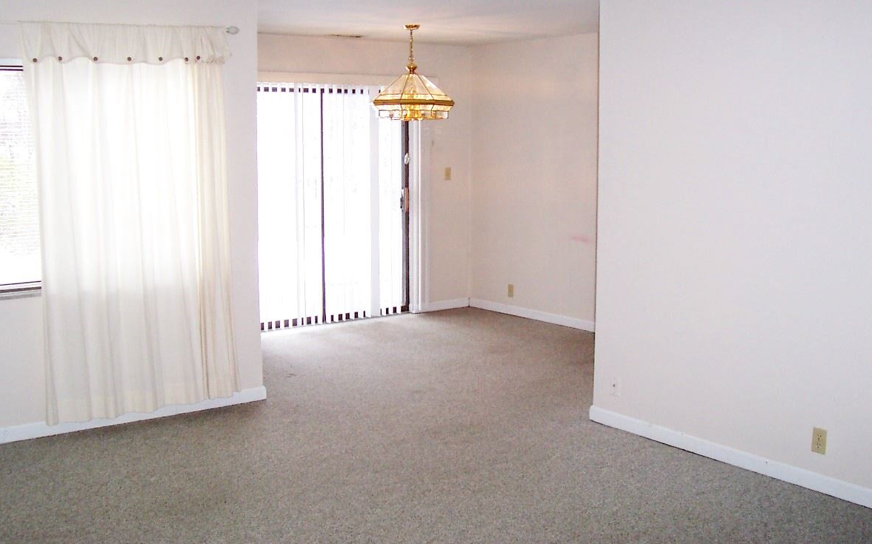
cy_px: 237
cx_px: 431
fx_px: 950
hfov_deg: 49.3
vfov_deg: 31.9
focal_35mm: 40
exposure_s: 1/60
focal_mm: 5.6
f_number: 2.8
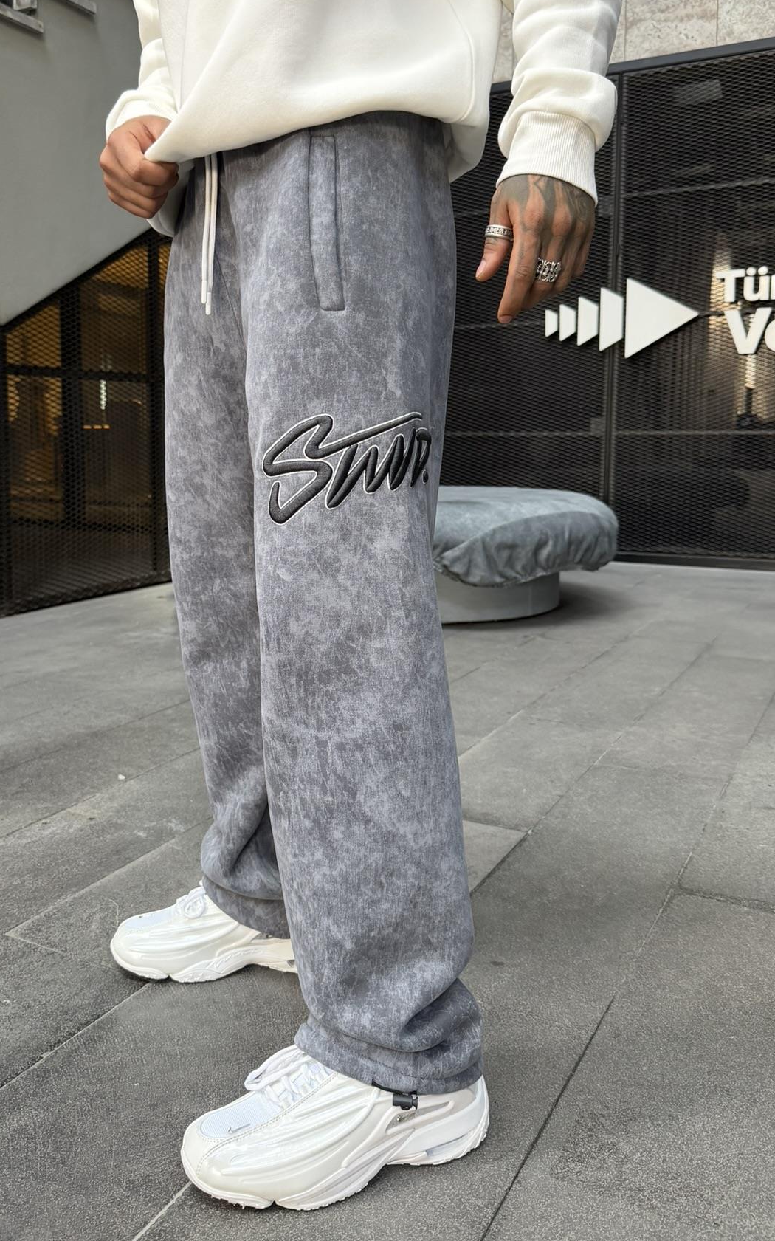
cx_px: 303
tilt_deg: -4.4
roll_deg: +0.1
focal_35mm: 31
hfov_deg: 40.4
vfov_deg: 60.9
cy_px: 524
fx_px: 1048
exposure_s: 1/68
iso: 200
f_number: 1.78
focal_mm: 6.76
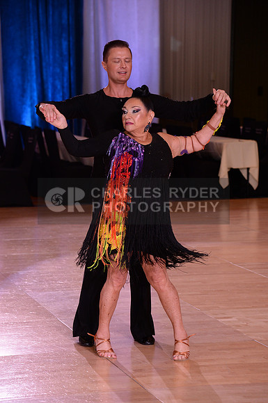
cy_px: 202
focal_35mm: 120
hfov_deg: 11.4
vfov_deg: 17.1
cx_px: 134
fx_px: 1344
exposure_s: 1/250
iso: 2000
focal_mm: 120
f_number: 5.6
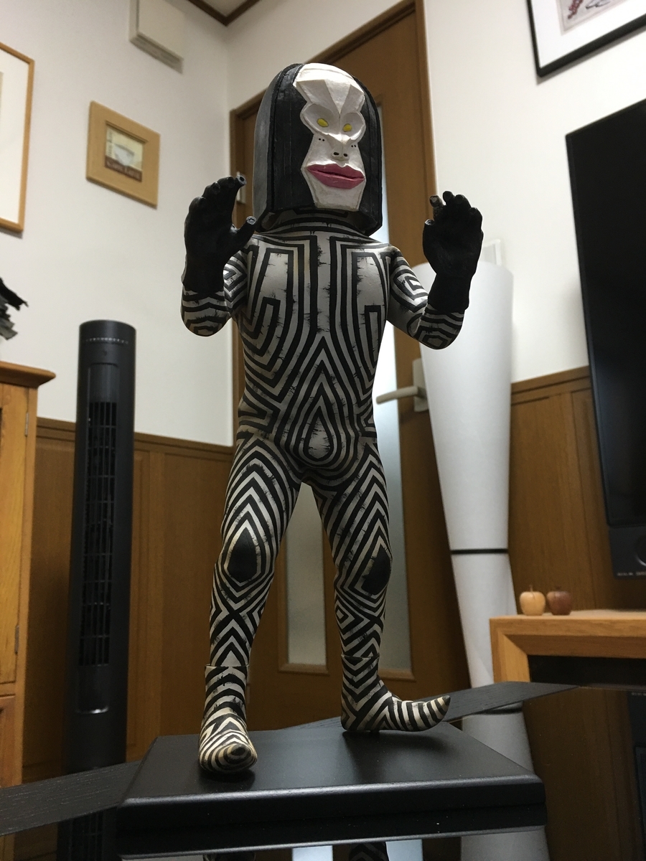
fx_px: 722
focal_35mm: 29
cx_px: 323
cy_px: 430
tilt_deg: +13.3
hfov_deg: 48.2
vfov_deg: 61.7
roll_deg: +1.8
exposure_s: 1/15
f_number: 2.2
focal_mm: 4.15
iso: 50
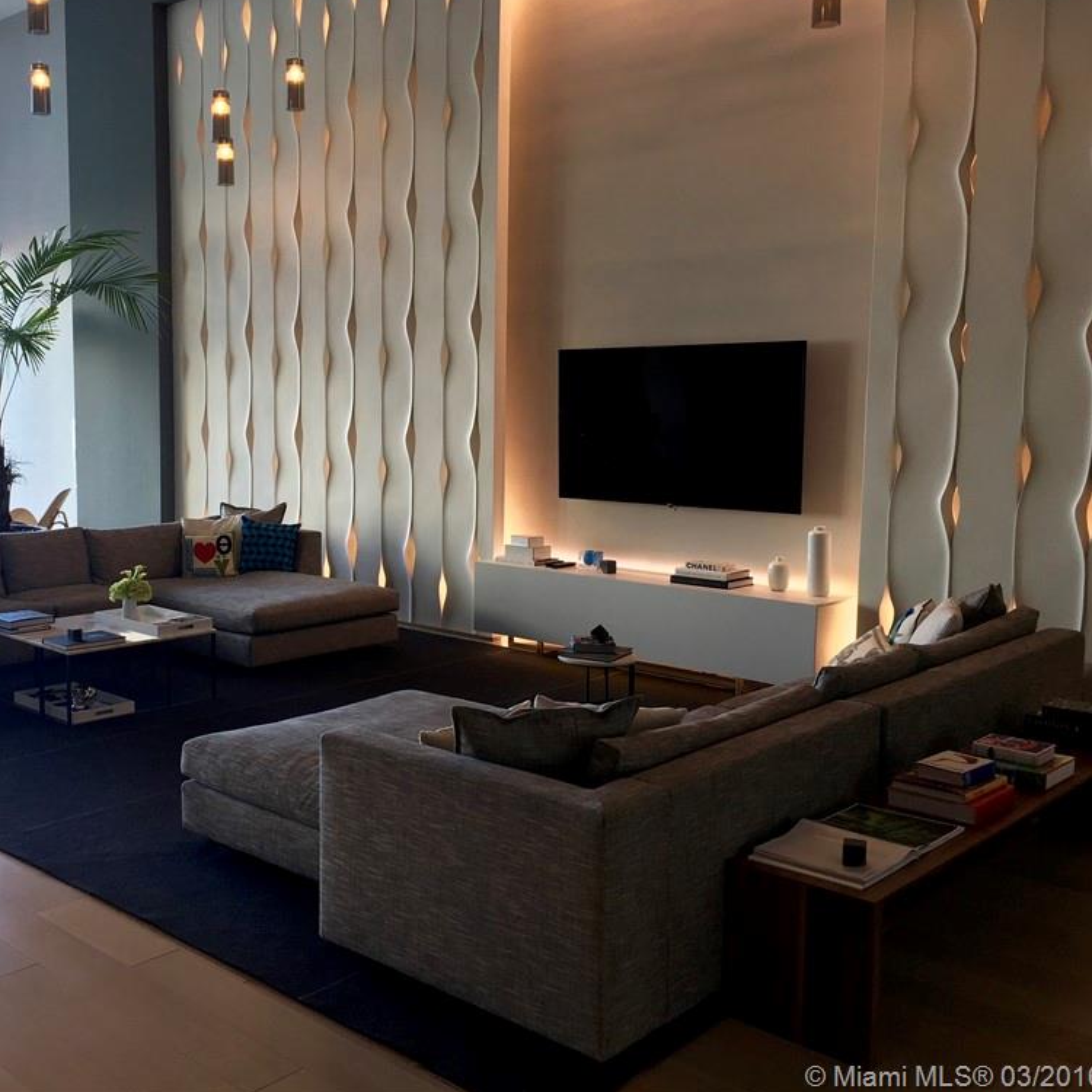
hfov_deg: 46.5
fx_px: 1249
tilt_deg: -5.6
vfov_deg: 47.2
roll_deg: +0.1
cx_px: 371
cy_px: 539
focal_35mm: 35
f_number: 2.2
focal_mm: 4.15
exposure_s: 1/40
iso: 25
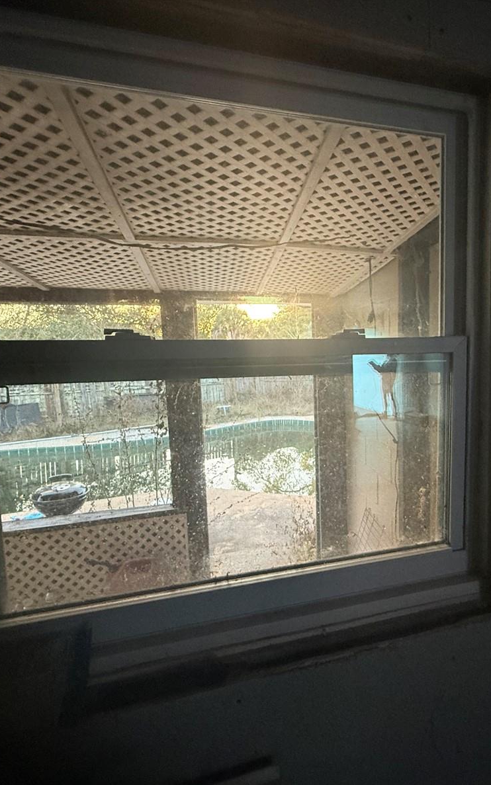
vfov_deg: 85.1
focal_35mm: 20
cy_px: 394
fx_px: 428
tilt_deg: -3.6
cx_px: 340
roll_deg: +1.3
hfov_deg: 57.9
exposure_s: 1/60
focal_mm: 2.22
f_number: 2.2
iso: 500
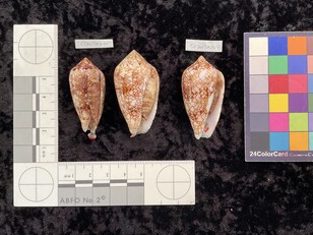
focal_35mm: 33
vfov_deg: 42.9
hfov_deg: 55.3
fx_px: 298
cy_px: 109
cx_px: 169
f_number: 1.8
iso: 64
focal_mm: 3
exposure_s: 1/50
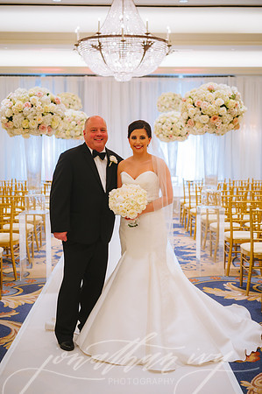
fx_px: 547
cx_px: 131
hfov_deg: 26.9
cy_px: 197
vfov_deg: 39.6
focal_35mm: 50
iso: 1600
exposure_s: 1/200
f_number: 2.8
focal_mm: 50
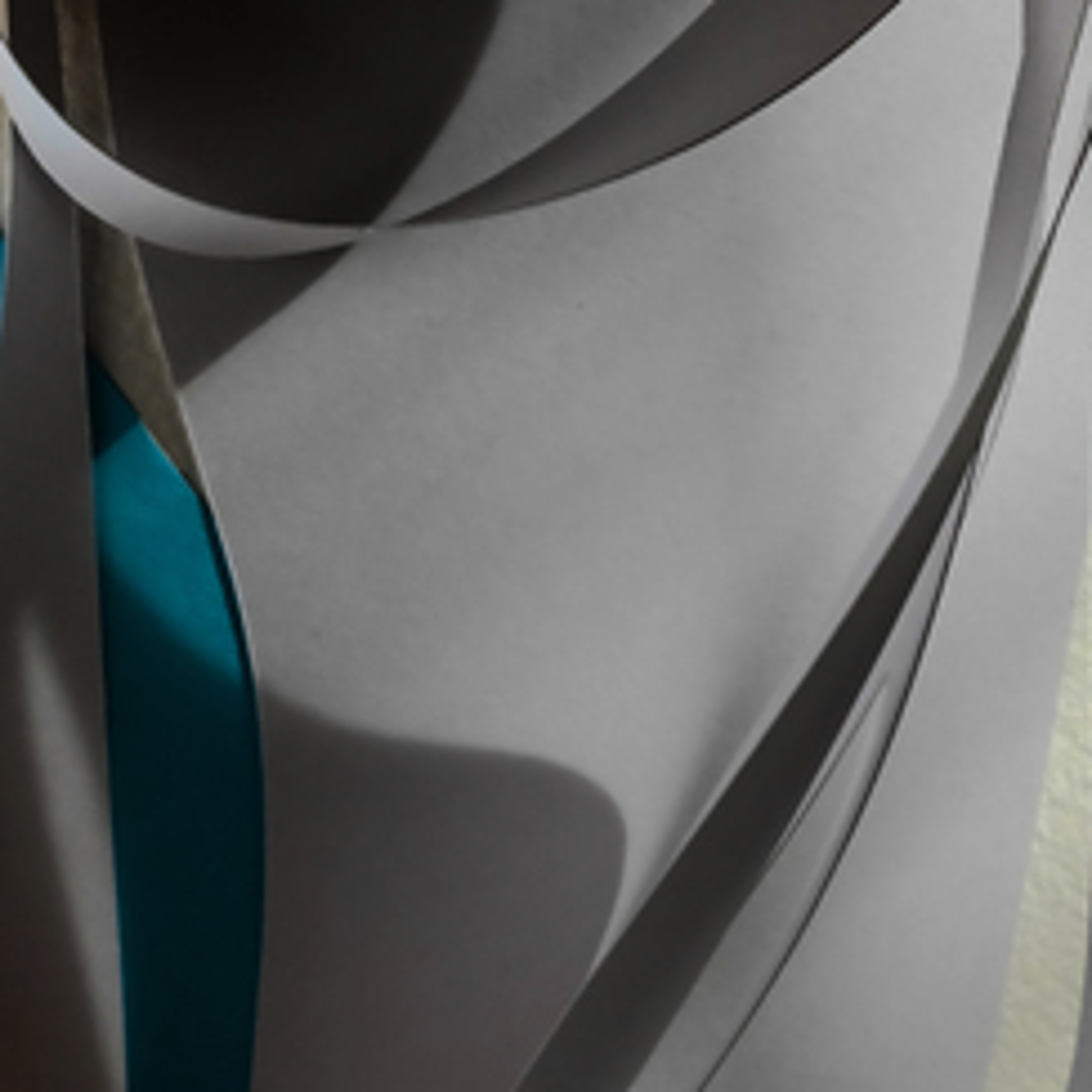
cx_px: 658
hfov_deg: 14.4
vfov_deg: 14.4
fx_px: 4319
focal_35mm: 121
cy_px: 421
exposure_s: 1/60
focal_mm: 58
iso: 6400
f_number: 22
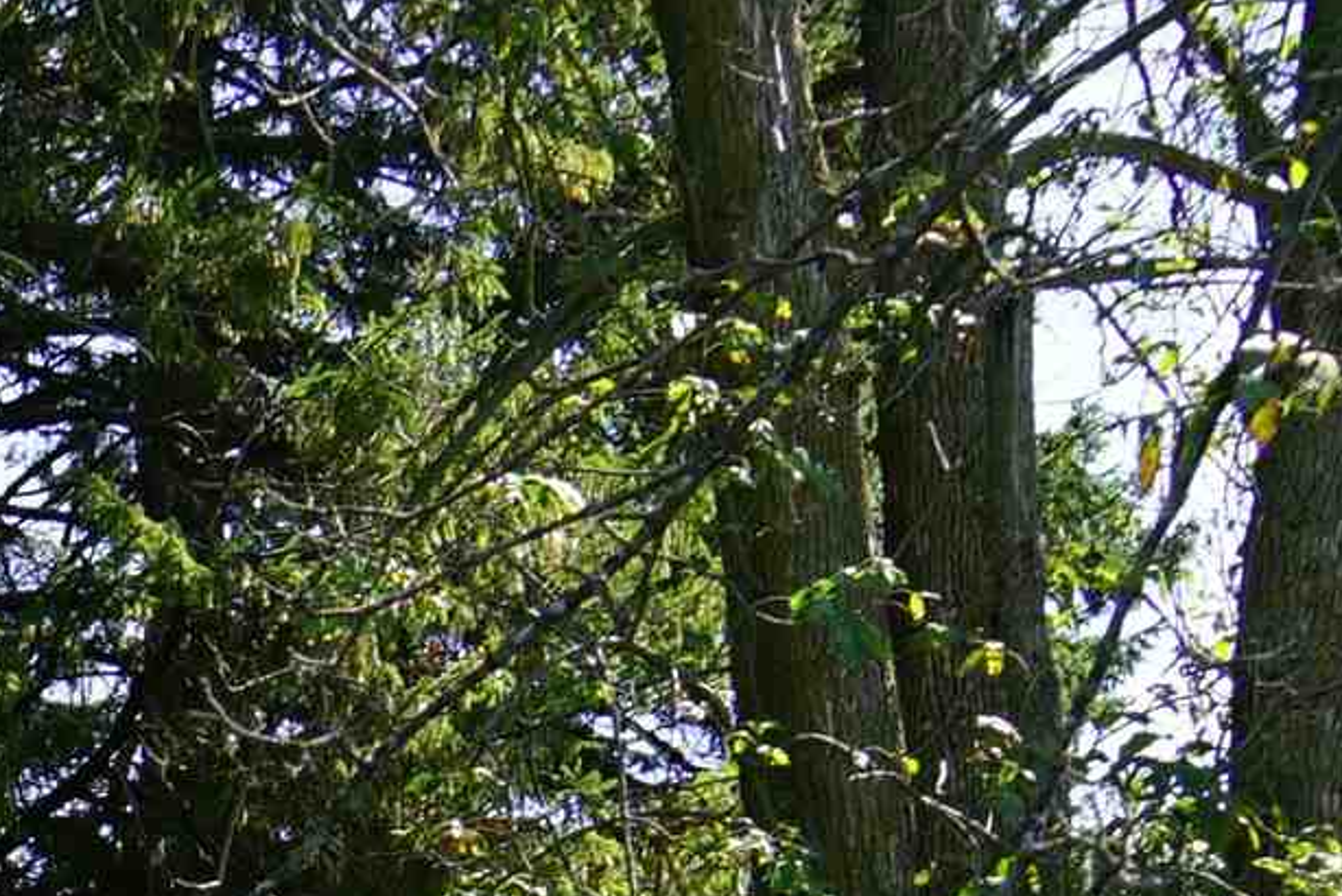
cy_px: 1761
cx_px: -1097
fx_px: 4475
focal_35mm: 120
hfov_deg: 14.8
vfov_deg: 10.5
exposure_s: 1/80
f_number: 8
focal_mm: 24
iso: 100
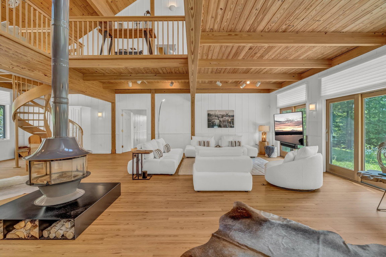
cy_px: 128
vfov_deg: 73.7
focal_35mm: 16
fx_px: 172
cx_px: 193
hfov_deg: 96.7
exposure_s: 1/13
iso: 640
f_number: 8
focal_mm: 16
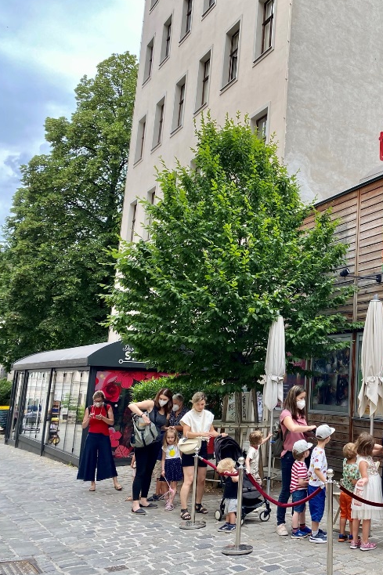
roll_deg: -1.2
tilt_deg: +9.5
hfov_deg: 33.3
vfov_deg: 51.9
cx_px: 371
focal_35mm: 37
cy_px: 283
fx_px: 591
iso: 32
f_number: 1.8
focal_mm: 4.25
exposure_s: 1/368
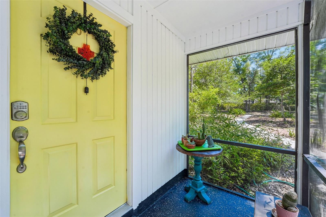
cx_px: 163
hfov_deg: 104.3
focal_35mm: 14
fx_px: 127
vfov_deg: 81.2
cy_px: 108
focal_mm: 14
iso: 100
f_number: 11
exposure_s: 1/25
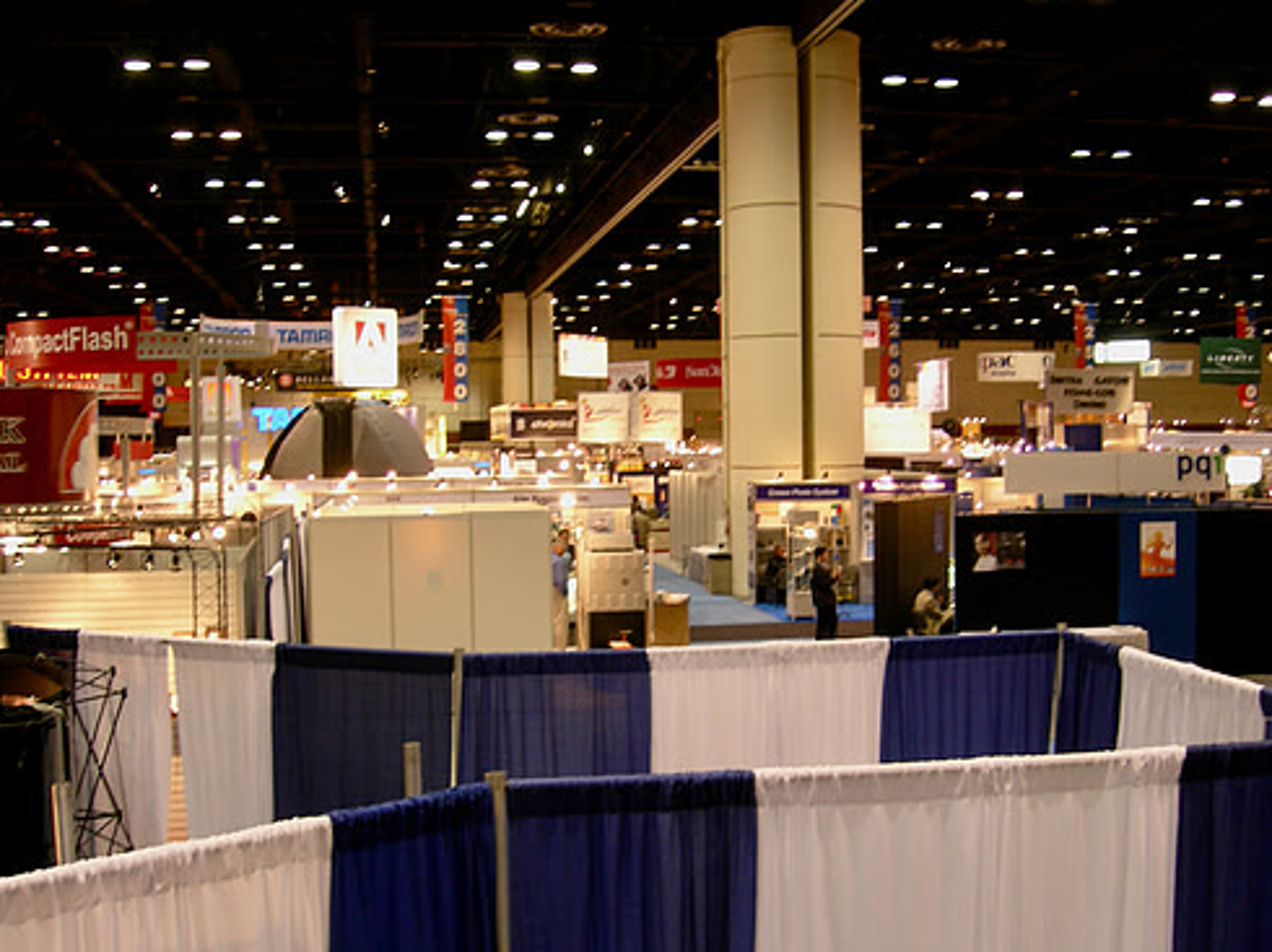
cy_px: 528
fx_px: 1653
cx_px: 696
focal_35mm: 45
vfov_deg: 32.1
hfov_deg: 42.1
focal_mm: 7.8
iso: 50
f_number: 2.8
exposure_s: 1/6.6
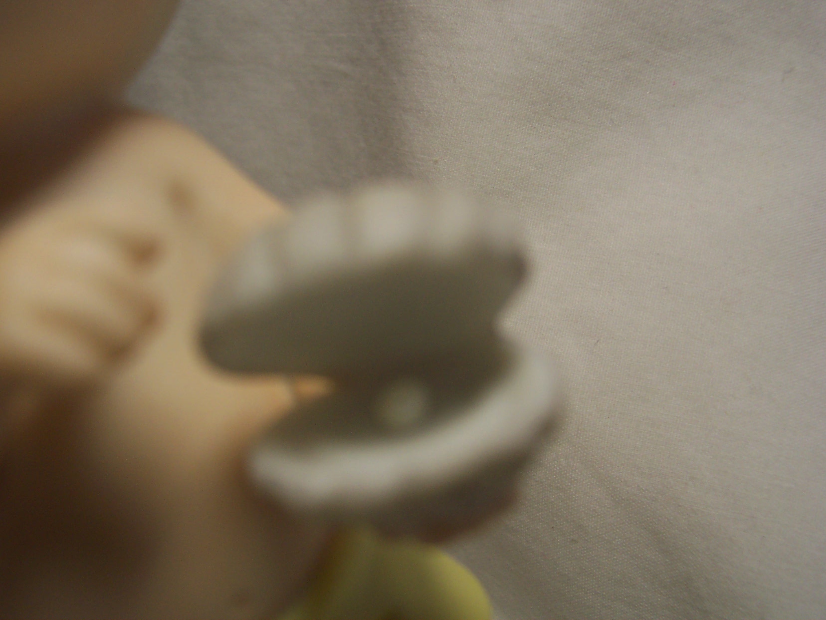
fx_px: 883
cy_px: 310
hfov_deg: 50.1
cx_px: 413
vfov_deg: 38.7
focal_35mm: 37
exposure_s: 1/125
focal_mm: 5.6
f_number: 2.8
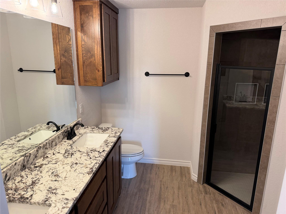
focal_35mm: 24
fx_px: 198
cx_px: 143
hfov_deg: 71.6
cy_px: 107
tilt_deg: -14.3
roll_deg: +0.0
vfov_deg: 56.8
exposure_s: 1/120
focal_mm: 6.76
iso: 160
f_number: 1.78
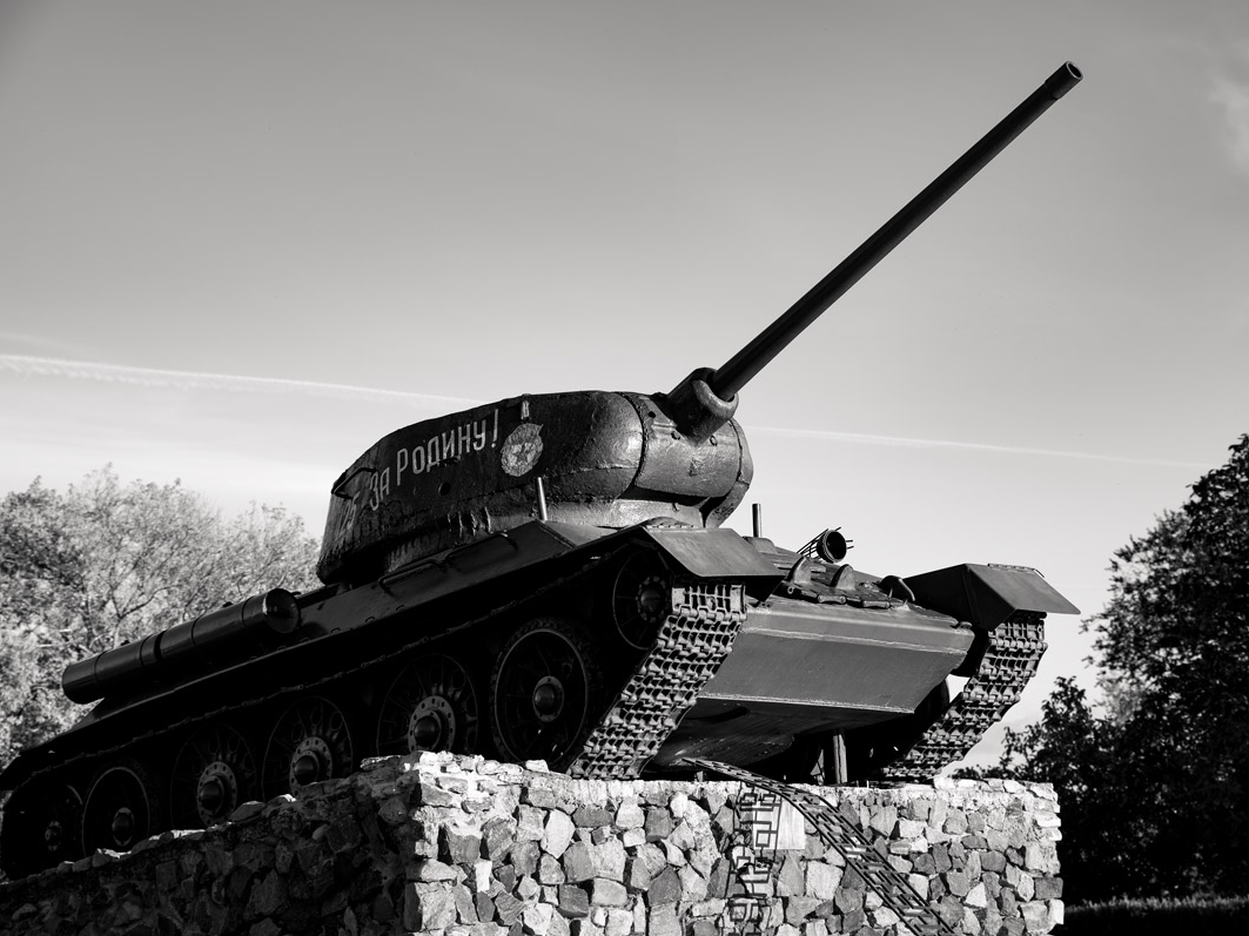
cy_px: 468
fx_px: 2742
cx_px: 678
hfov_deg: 25.7
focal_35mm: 76
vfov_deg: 19.4
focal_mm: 70
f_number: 5.6
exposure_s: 1/200
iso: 100
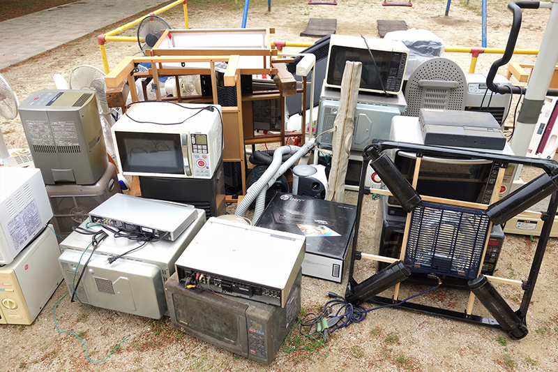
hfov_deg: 65.5
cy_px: 186
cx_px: 279
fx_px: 434
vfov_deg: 46.4
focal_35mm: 28
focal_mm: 10.4
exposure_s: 1/100
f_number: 4.5
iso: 80
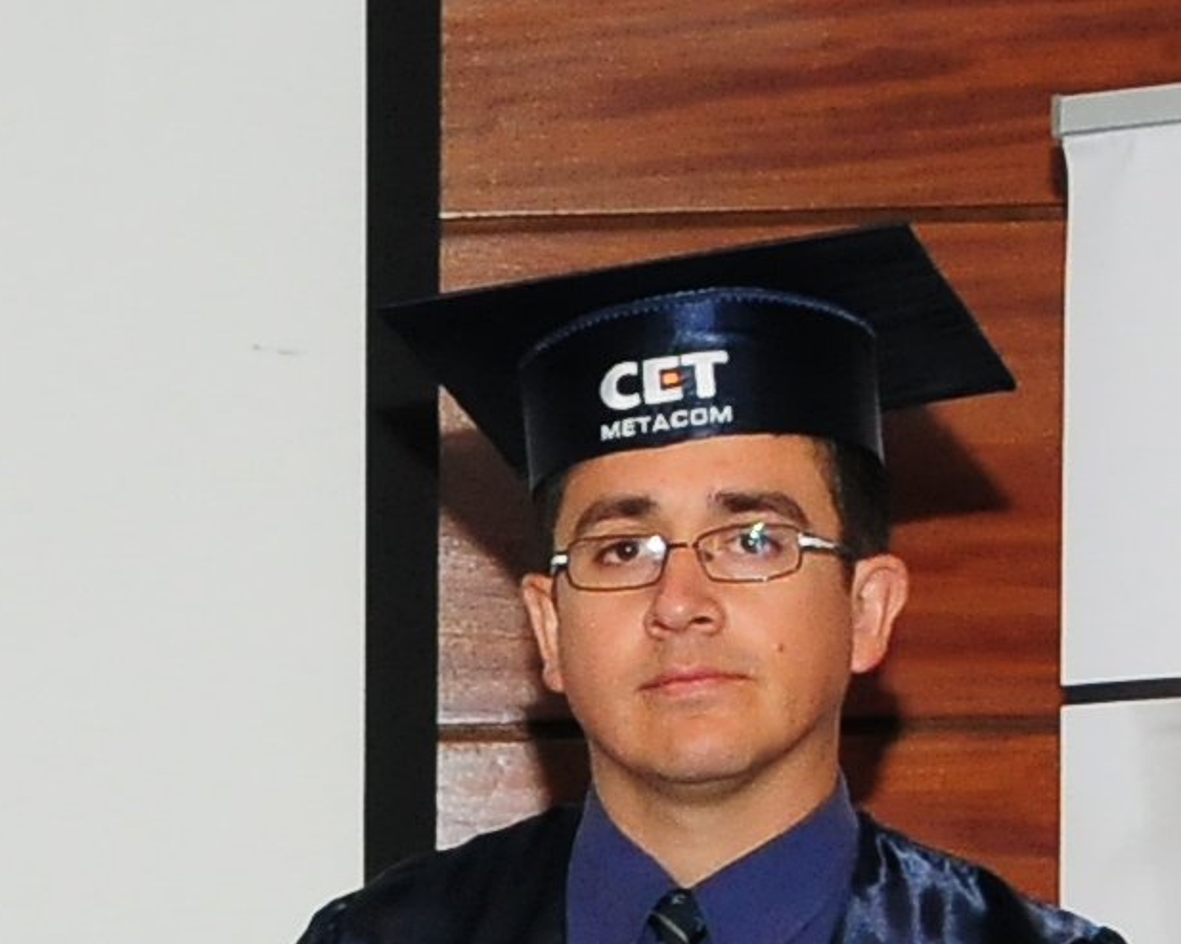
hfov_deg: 8.9
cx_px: -1085
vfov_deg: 7.3
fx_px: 7171
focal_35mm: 205
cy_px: 1762
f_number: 5
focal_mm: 21
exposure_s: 1/50
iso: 800
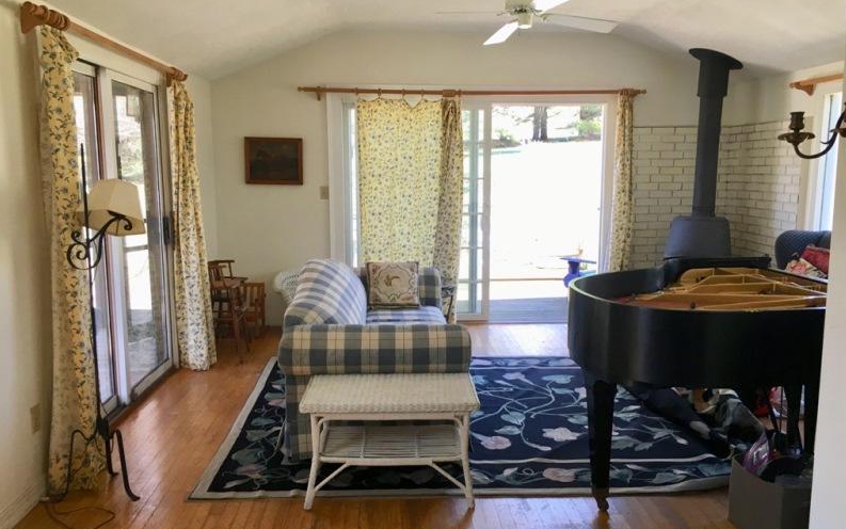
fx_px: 715
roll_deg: -0.3
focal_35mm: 31
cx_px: 426
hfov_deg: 61.2
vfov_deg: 40.6
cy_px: 276
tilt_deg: -8.9
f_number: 2.2
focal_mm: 4.15
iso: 25
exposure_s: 1/40
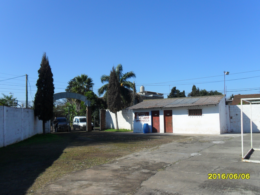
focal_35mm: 32
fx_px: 240
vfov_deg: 44.2
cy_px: 98
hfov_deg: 56.8
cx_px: 130
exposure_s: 1/1000
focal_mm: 5.7
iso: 100
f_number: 3.7
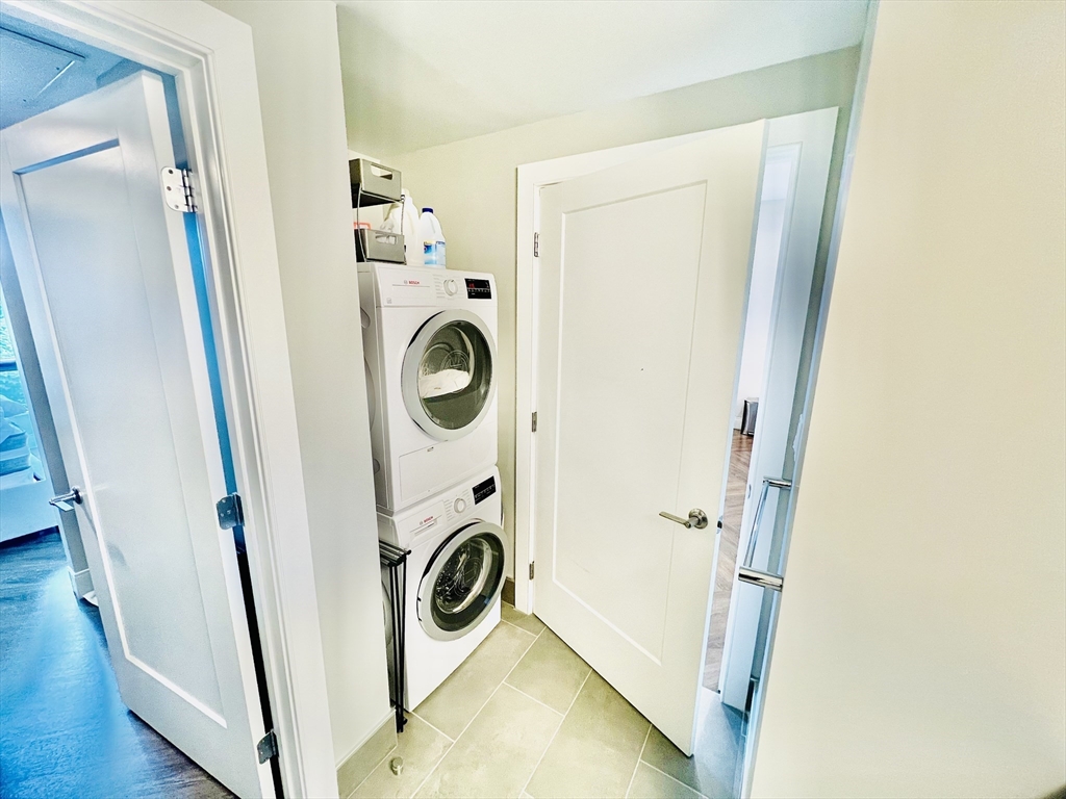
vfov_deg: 89.9
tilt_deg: -12.9
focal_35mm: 13
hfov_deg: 106.2
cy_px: 400
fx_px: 400
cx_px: 533
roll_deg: -0.6
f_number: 1.8
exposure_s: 1/60
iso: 200
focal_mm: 1.57
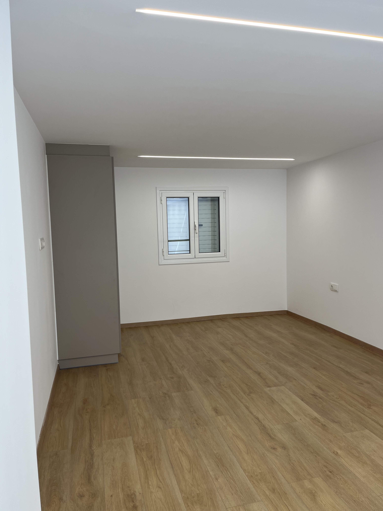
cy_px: 256
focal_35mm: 26
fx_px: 384
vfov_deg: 67.3
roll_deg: +2.5
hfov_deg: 53.1
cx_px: 192
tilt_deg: -5.4
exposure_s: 1/100
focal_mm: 5.1
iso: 40
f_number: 1.6
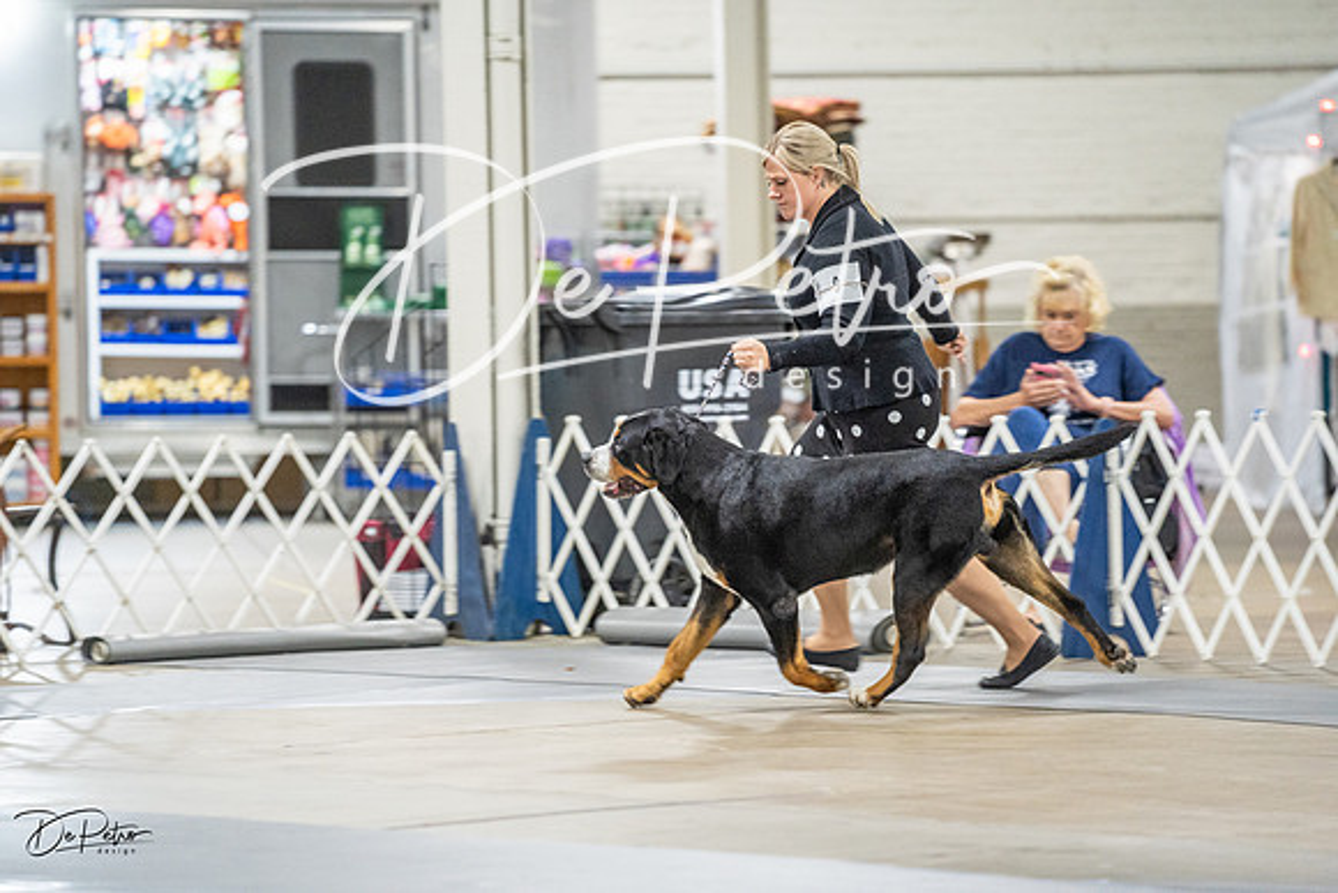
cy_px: 446
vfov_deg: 7.3
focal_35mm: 187
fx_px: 6951
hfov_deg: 11.0
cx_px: 669
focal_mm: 187
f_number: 2.8
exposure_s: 1/200
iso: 4000
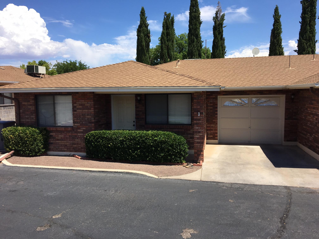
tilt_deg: -5.9
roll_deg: +1.3
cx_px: 160
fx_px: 267
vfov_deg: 48.2
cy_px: 120
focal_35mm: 29
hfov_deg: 61.7
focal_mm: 4.15
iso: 25
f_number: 2.2
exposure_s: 1/1637
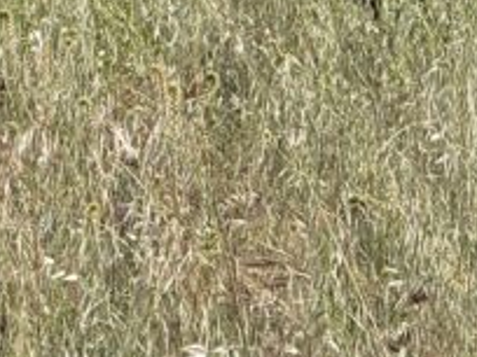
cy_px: -329
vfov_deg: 3.1
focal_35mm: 470
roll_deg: -0.3
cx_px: -173
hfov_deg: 4.2
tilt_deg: -4.6
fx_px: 6476
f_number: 2.8
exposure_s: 1/253
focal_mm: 15.66
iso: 50
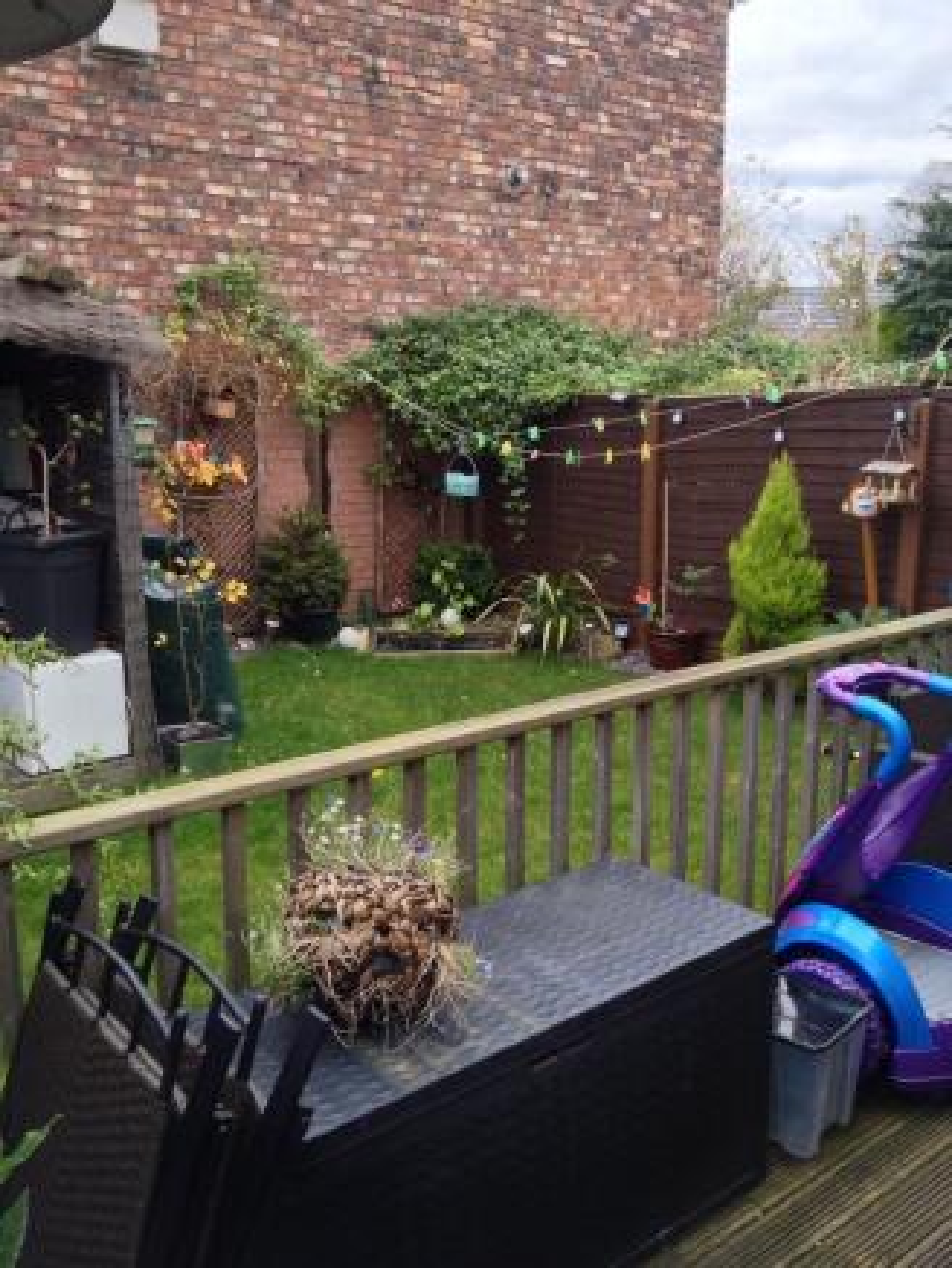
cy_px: 634
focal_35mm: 35
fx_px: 1283
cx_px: 476
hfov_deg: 40.7
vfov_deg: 52.6
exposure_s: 1/120
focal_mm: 4.28
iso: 100
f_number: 2.4
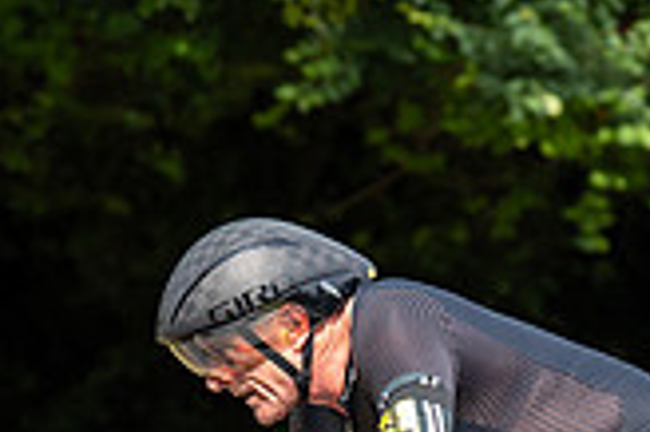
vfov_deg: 3.5
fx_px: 6998
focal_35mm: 388
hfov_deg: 5.3
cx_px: 289
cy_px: 474
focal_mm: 108
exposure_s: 1/1000
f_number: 3.5
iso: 200
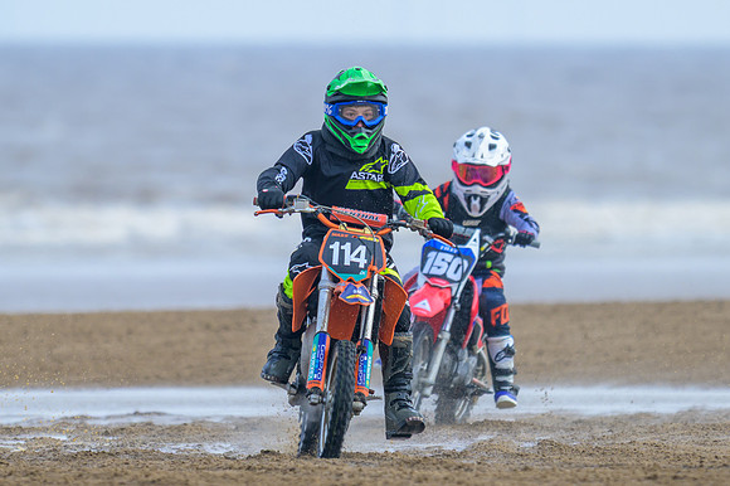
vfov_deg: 1.2
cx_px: 383
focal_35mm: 1174
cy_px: 278
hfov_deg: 1.8
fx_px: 23789
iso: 250
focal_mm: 600
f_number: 6.3
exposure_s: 1/500
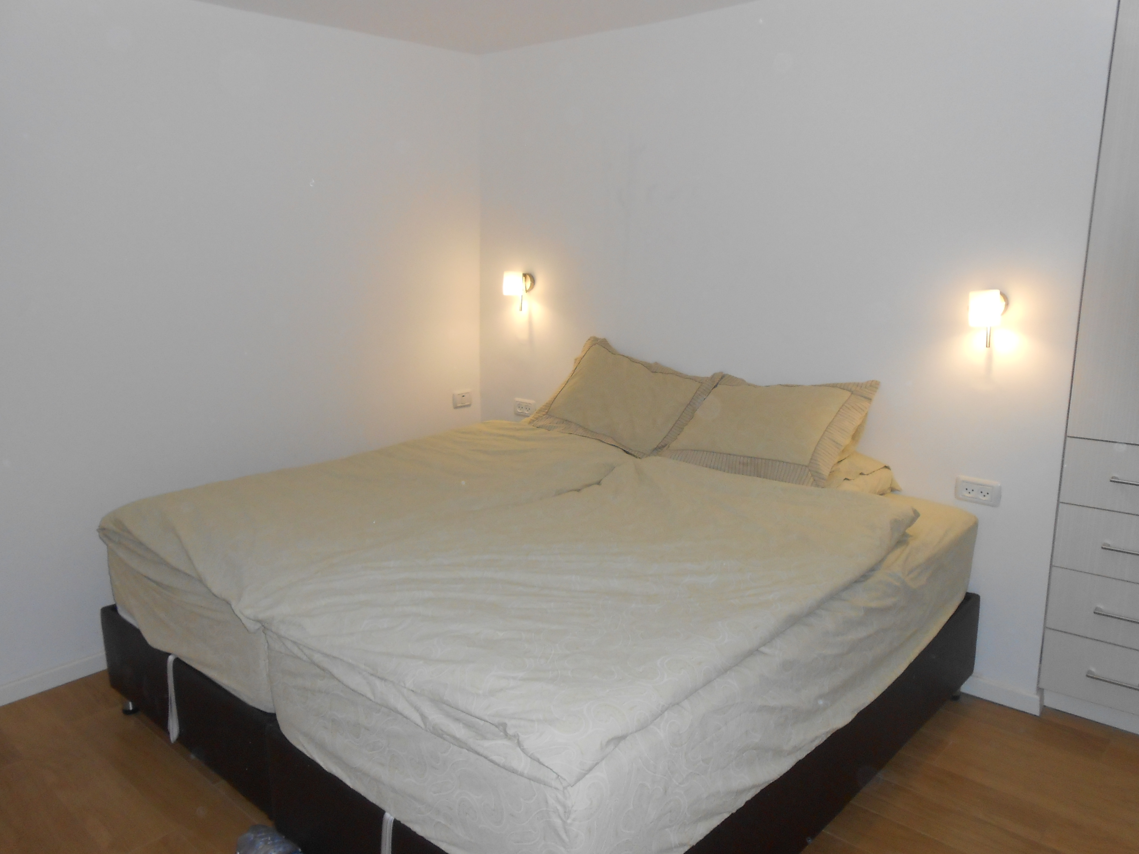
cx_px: 570
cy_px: 427
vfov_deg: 53.1
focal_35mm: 26
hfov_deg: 67.3
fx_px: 856
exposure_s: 1/25
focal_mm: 4.6
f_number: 3.5
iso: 200
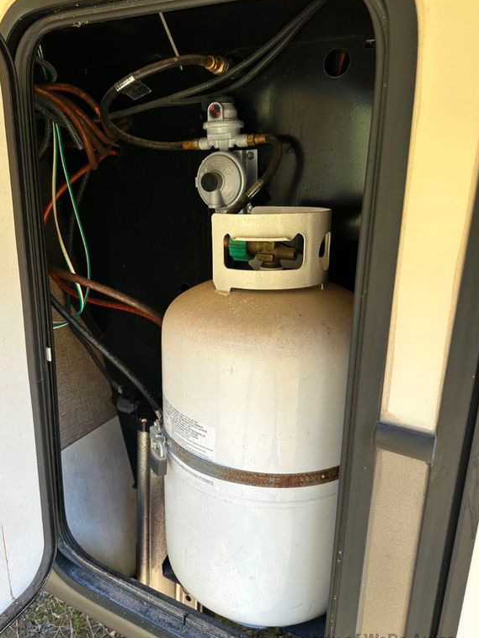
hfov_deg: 51.3
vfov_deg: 65.3
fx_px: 498
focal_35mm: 27
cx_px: 215
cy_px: 313
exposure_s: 1/321
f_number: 1.78
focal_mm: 6.86
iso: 80
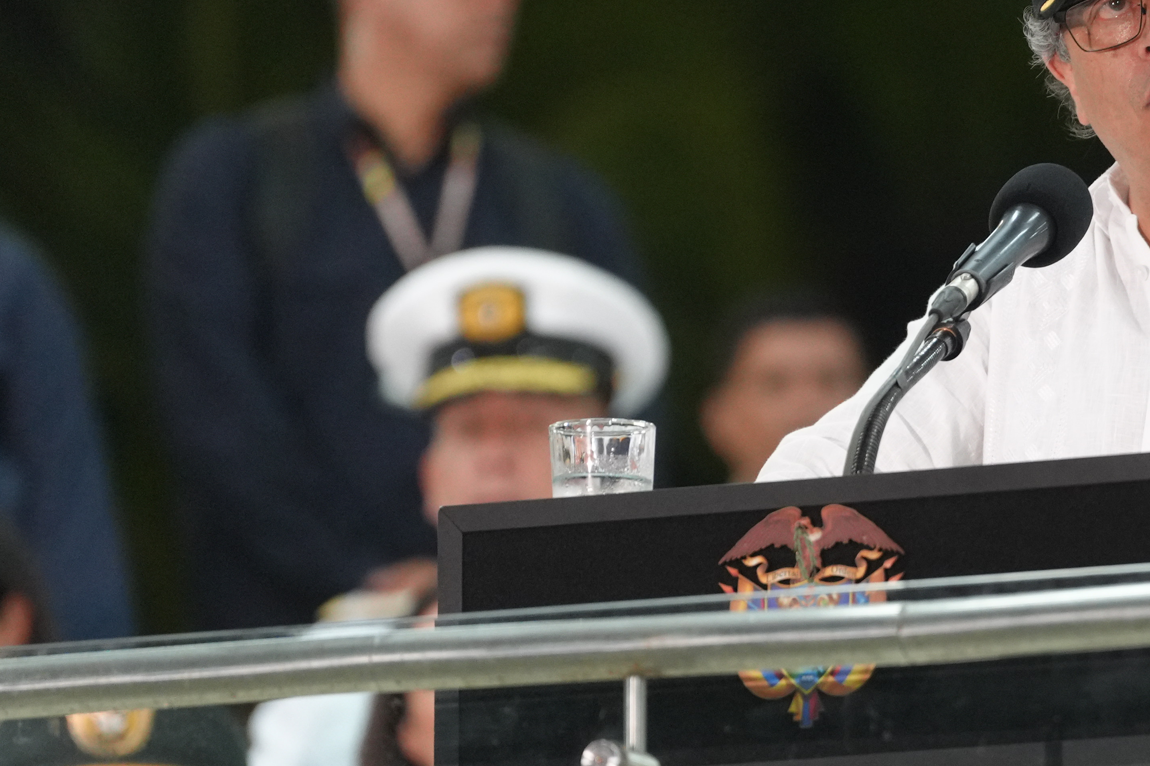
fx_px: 20857
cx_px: 1086
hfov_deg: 3.2
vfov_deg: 2.1
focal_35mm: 653
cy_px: 558
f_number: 2.8
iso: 1600
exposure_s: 1/100
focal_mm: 200
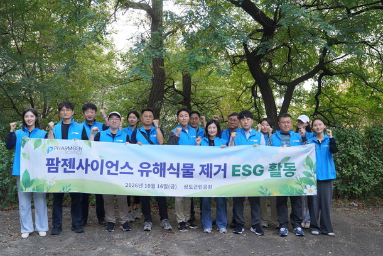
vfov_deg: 37.9
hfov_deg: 54.4
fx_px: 372
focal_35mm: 35
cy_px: 127
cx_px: 186
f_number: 4
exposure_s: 1/160
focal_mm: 34
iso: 400
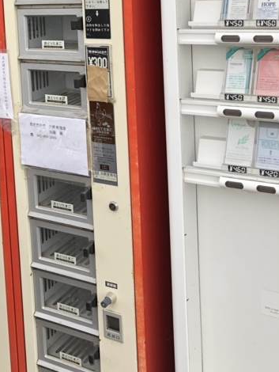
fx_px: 655
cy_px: 55
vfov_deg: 30.6
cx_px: -14
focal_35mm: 61
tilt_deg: -6.4
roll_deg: +4.7
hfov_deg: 22.9
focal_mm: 3.99
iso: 20
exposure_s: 1/533
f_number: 1.8
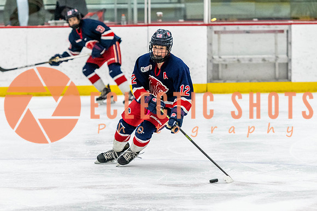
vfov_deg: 6.2
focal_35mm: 221
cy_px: 125
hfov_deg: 9.3
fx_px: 1945
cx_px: 158
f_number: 2.8
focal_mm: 122
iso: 2000
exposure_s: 1/640
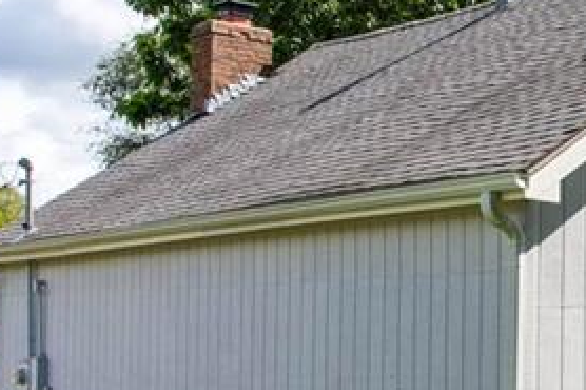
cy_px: 299
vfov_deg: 16.7
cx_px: 778
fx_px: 1318
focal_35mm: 81
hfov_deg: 22.3
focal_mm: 8.38
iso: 200
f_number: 2.8
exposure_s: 1/120
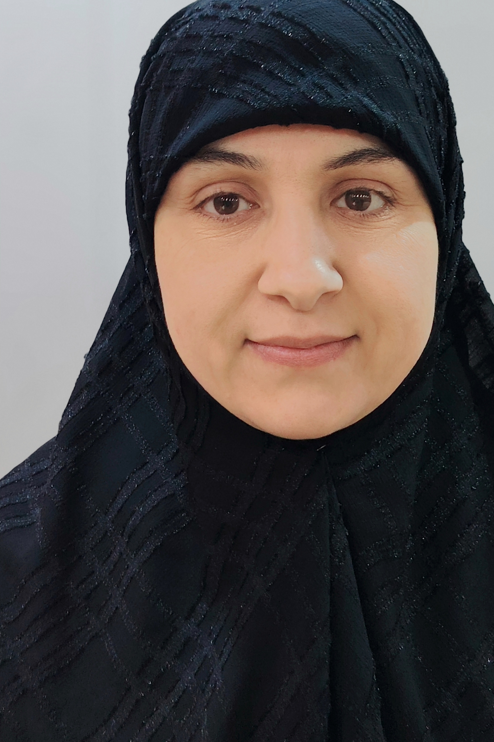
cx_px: 321
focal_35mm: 60
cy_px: 320
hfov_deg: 22.5
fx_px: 1235
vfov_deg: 33.4
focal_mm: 5.25
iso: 1472
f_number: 4
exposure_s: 1/25
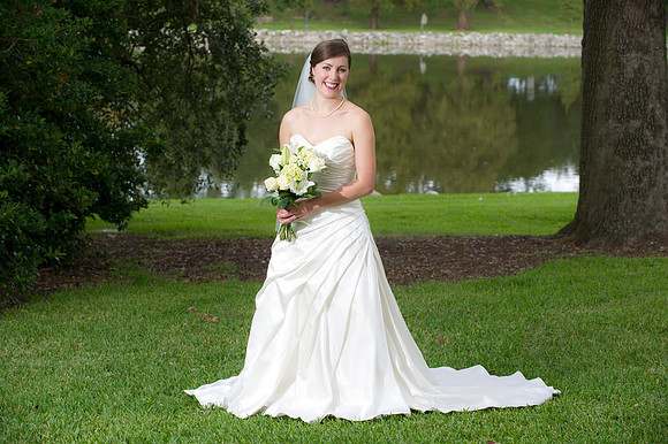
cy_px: 222
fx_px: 1817
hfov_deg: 20.8
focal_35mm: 98
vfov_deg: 13.9
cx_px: 334
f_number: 5.6
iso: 320
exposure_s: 1/125
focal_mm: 98
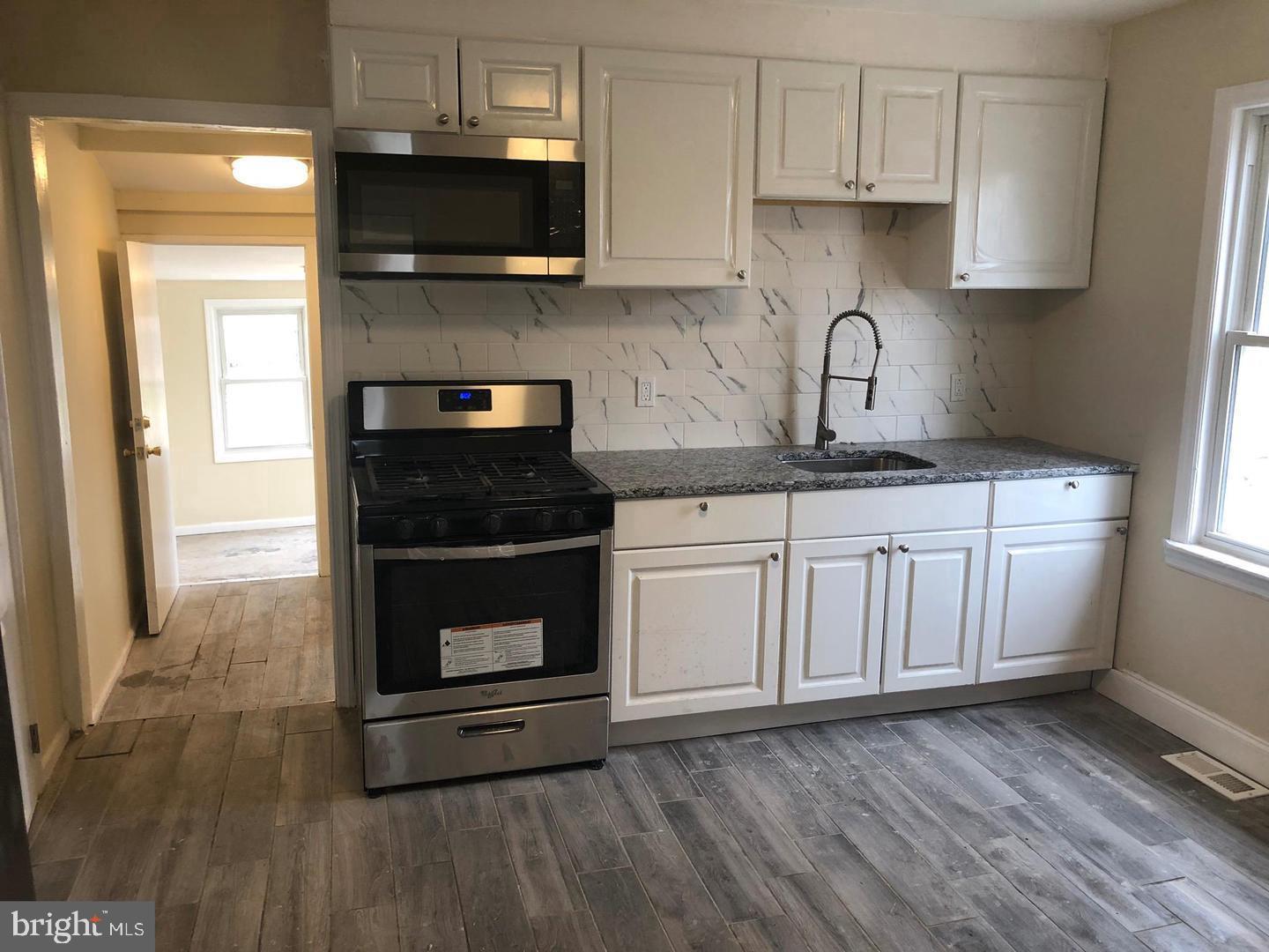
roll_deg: +0.0
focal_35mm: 28
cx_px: 634
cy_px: 476
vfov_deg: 49.7
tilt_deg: -11.2
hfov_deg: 63.4
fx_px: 1026
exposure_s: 1/30
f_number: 1.8
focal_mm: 4
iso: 32
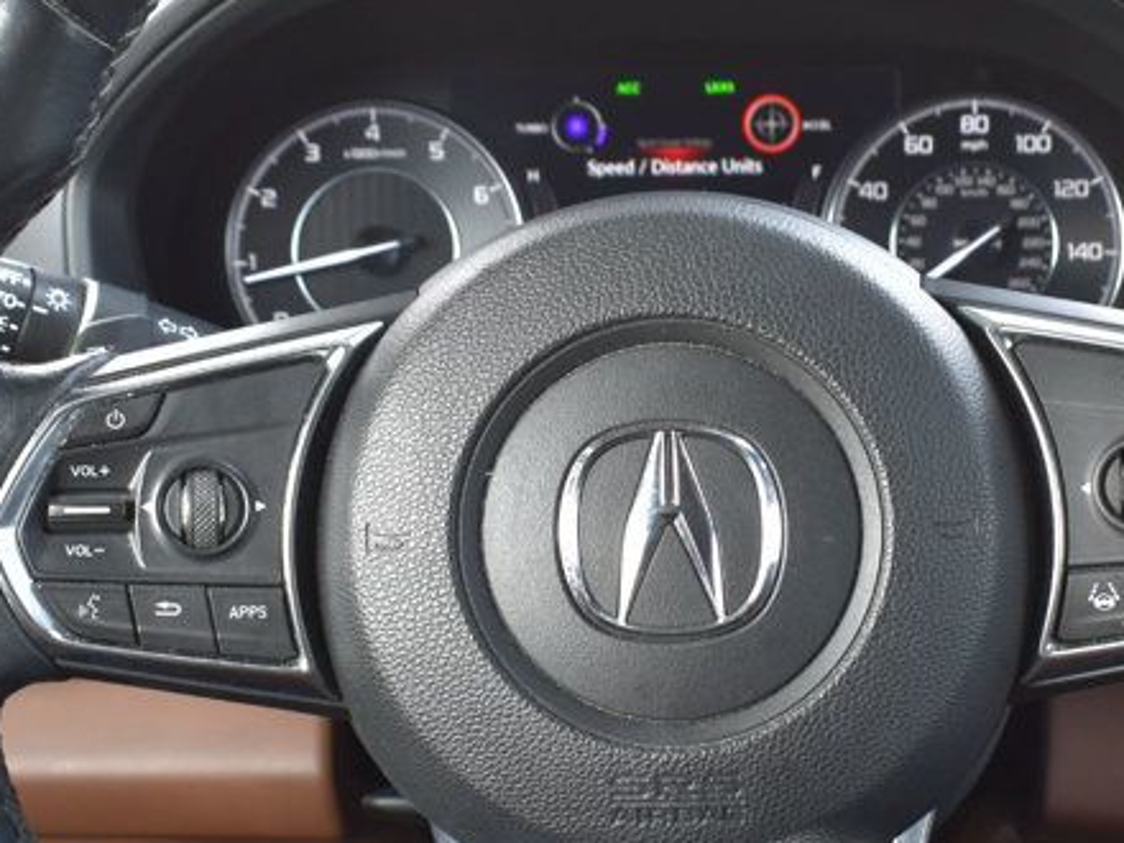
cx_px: 680
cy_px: 516
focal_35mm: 77
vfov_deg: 19.1
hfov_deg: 25.2
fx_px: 2504
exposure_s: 1/40
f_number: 7.1
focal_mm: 23
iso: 400
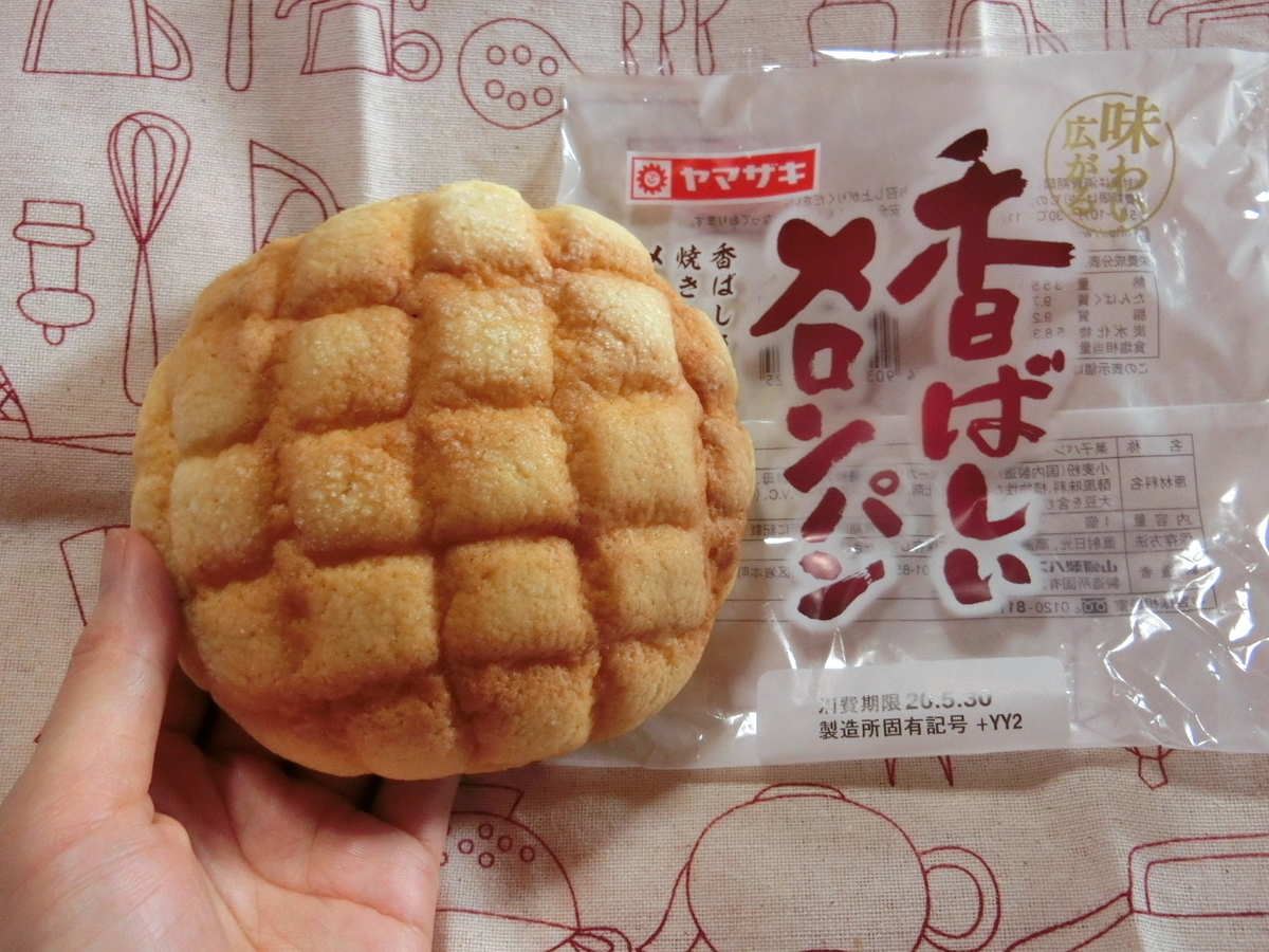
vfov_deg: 41.8
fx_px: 1246
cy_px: 476
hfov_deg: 54.0
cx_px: 634
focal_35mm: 34
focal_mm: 6
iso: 400
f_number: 3.9
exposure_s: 1/40
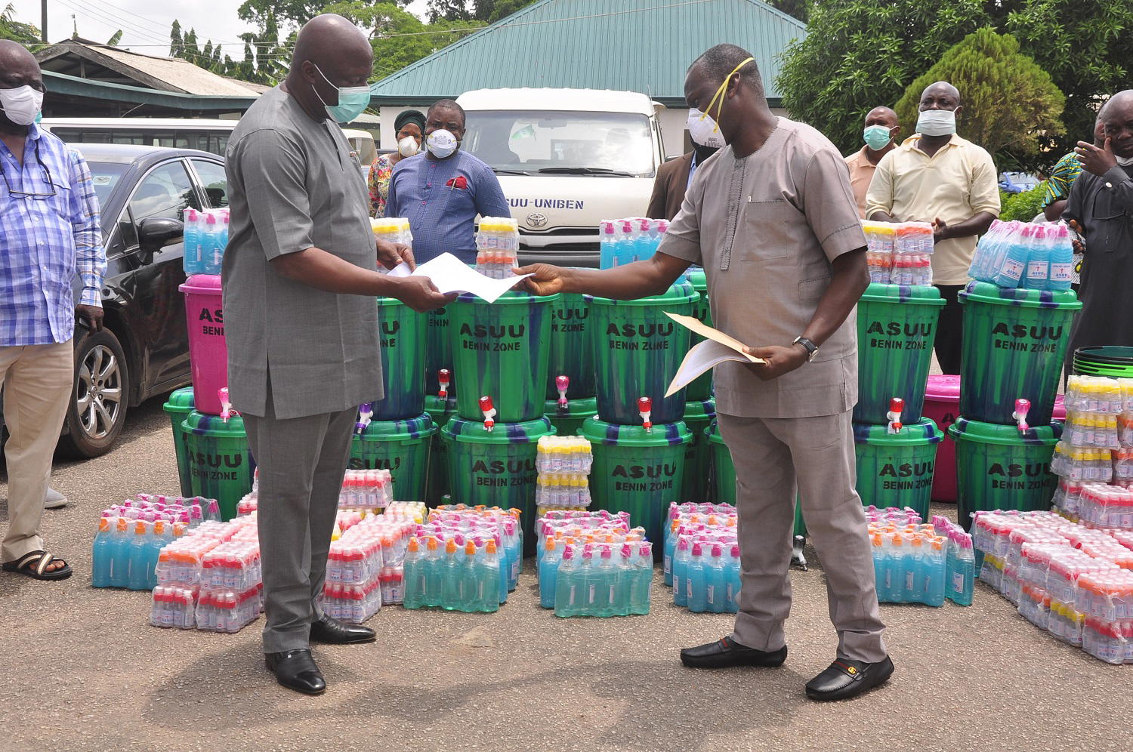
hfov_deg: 41.2
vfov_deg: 28.0
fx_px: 1509
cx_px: 566
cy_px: 376
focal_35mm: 48
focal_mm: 32
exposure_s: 1/160
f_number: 8
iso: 200
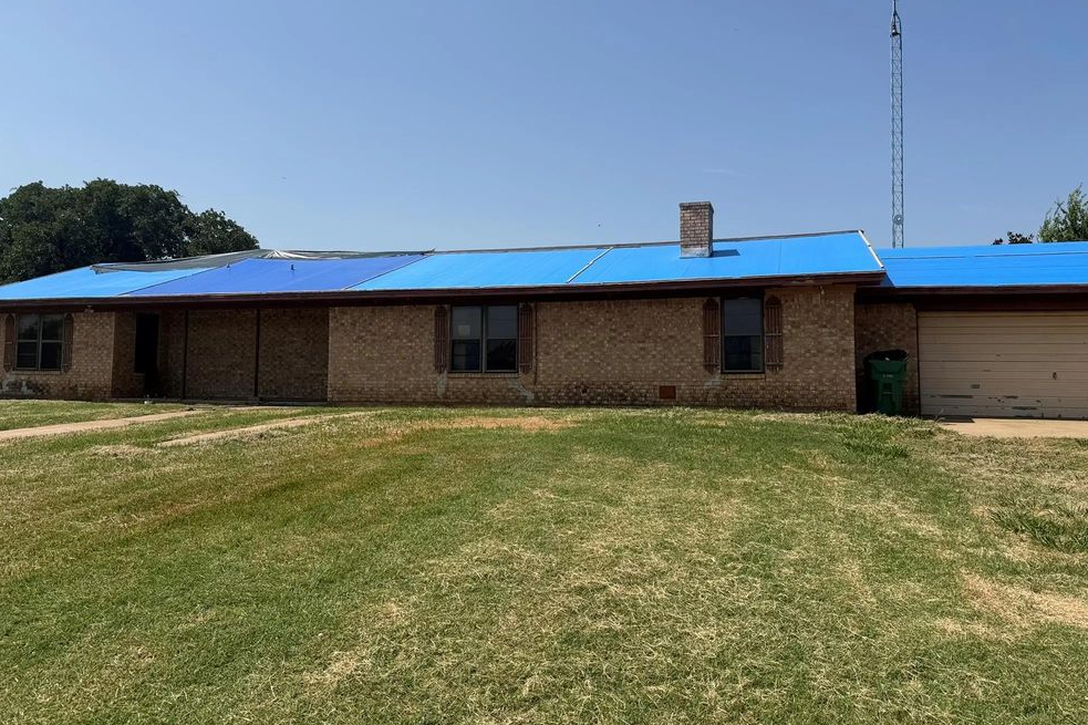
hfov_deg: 69.4
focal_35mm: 26
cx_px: 535
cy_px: 327
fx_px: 786
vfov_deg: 49.5
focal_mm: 6.76
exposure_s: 1/6173
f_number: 1.78
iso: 80
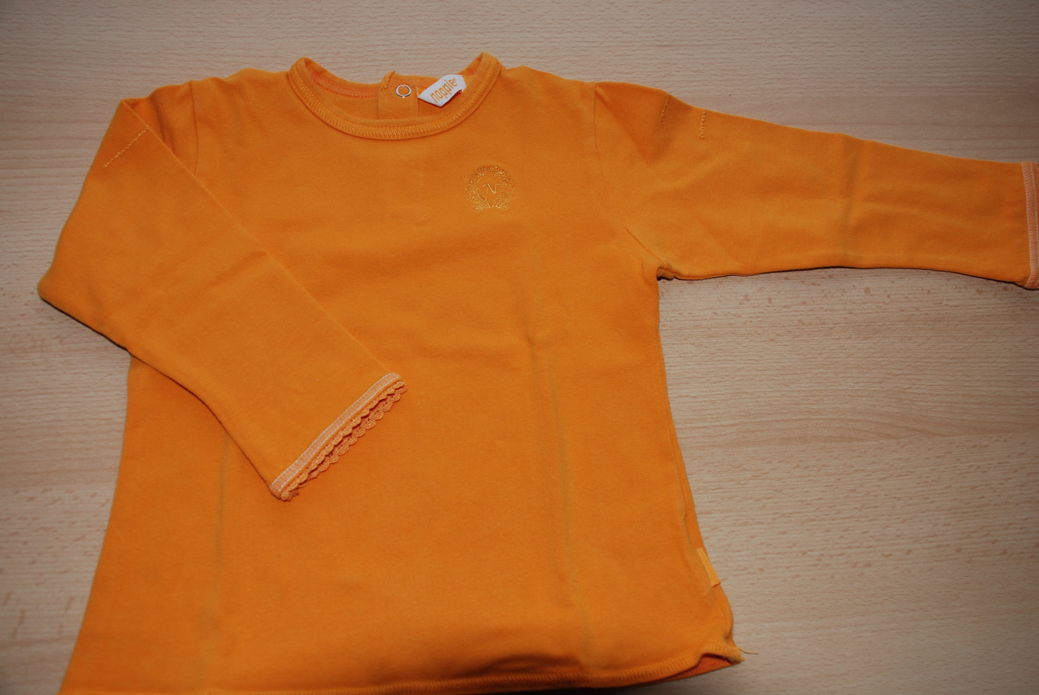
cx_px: 520
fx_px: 954
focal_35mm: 33
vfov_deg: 40.1
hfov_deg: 57.2
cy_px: 348
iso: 200
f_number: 3.8
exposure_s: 1/60
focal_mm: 22
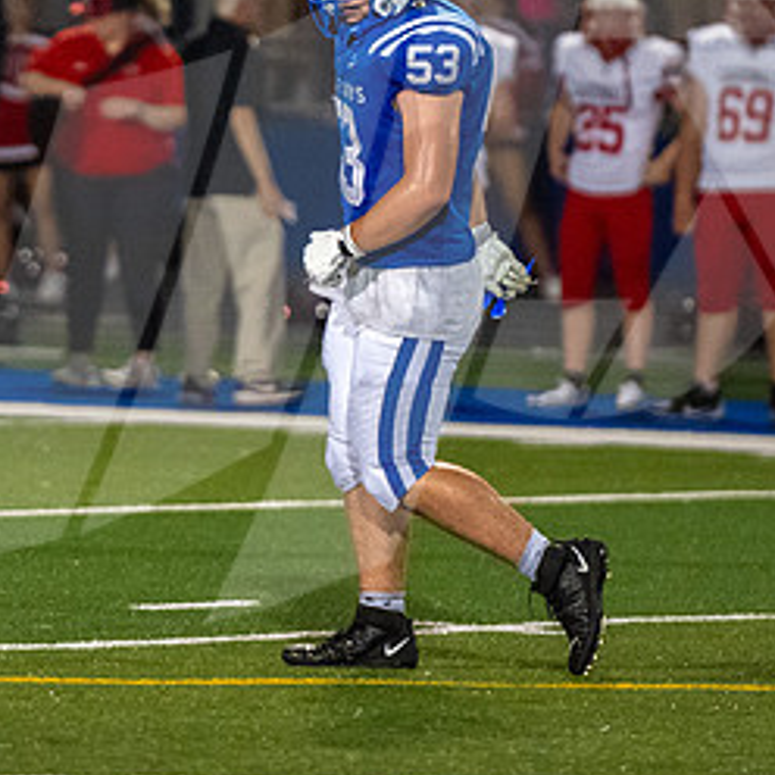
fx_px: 15882
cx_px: 91
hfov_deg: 2.8
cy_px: 166
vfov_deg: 2.8
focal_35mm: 627
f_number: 2.8
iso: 5000
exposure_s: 1/1250
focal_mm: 200
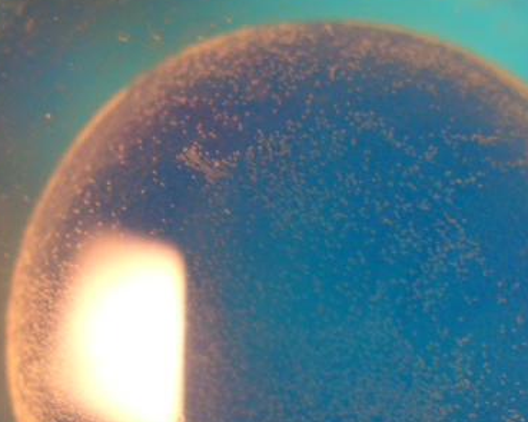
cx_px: 348
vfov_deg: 20.5
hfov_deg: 25.6
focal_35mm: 74
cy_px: 316
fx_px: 1156
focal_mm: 5.8
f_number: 2.6
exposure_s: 1/10
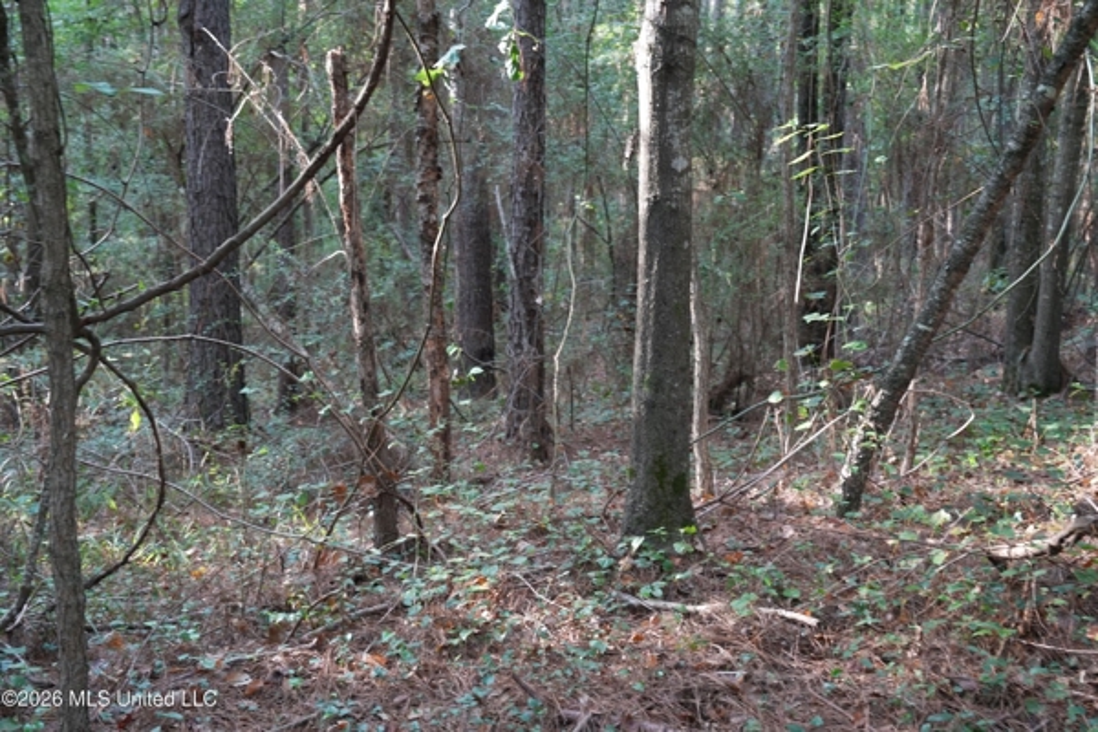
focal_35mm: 48
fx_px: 1464
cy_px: 366
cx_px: 549
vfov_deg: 28.1
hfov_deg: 41.1
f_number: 5
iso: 250
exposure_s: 1/10
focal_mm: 48
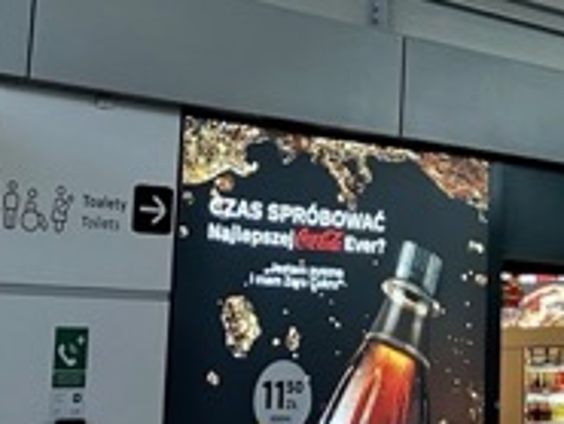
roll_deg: -1.7
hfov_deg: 19.3
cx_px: 640
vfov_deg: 15.0
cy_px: 18
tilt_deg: +13.3
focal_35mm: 97
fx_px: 1581
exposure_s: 1/50
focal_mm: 3.99
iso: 200
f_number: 1.8
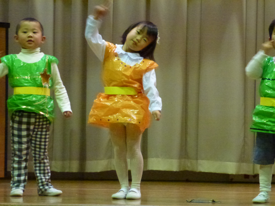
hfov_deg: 12.7
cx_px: 138
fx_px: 1231
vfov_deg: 9.6
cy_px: 103
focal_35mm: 155
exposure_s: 1/40
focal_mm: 27.7
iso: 1600
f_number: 5.3
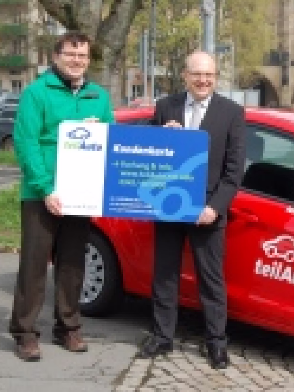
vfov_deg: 22.5
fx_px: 985
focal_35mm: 87
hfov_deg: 16.7
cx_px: 282
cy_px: 196
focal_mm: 40
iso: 200
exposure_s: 1/200
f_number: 7.1
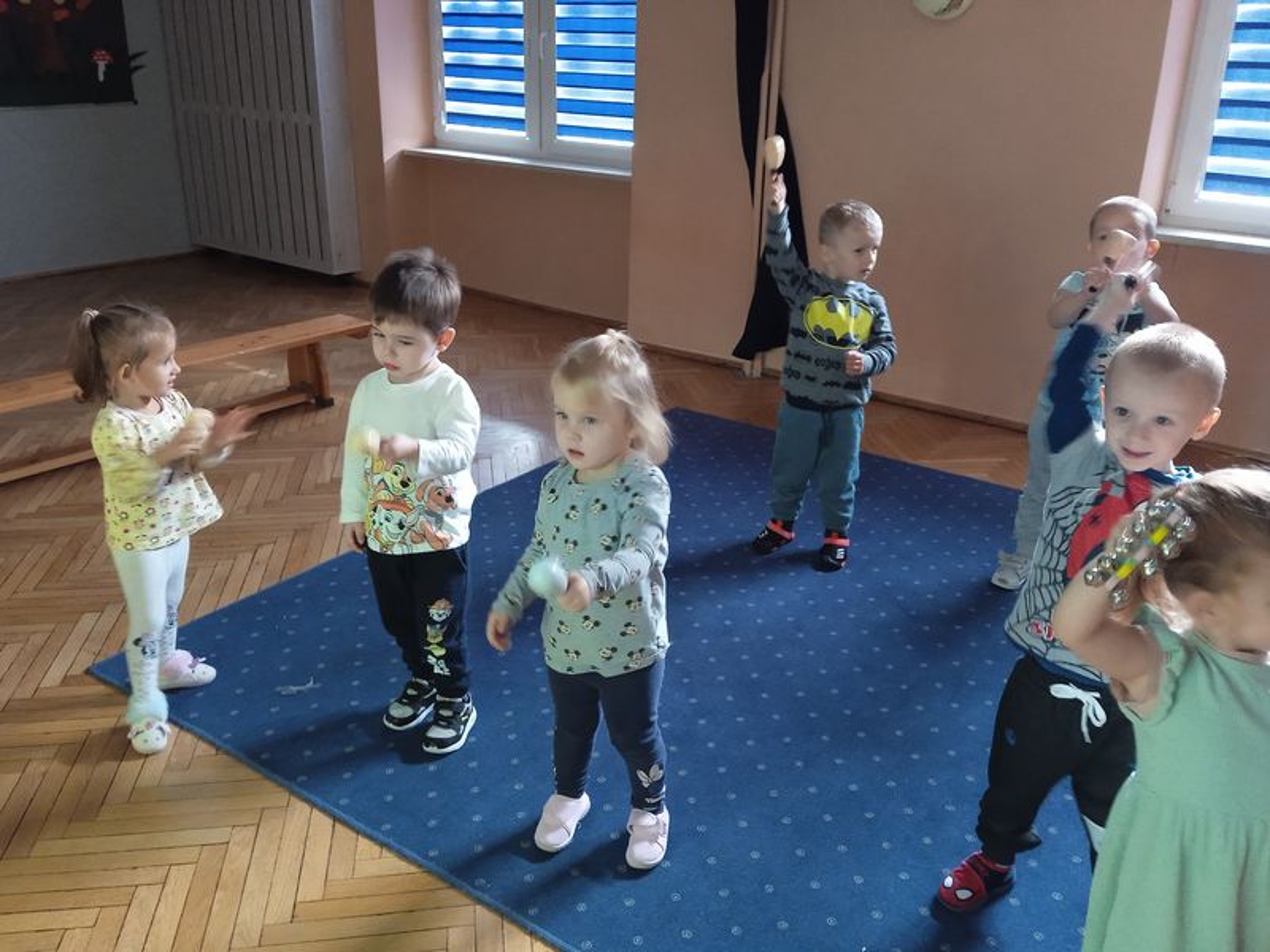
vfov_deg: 49.7
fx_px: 1027
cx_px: 635
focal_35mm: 28
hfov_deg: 63.4
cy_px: 476
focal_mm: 3.43
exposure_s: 1/20
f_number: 2.2
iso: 1131
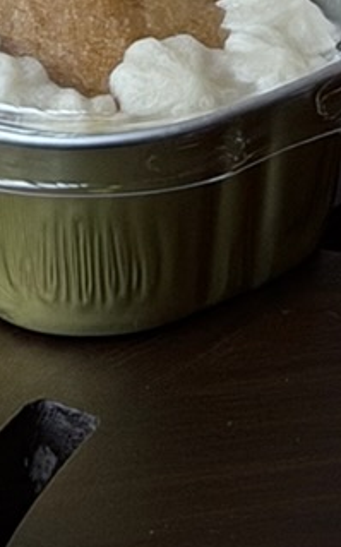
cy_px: -1183
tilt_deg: -12.4
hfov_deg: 4.0
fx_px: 4869
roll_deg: +0.6
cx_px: 480
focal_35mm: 327
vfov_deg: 5.9
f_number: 1.78
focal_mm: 6.76
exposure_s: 1/351
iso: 80
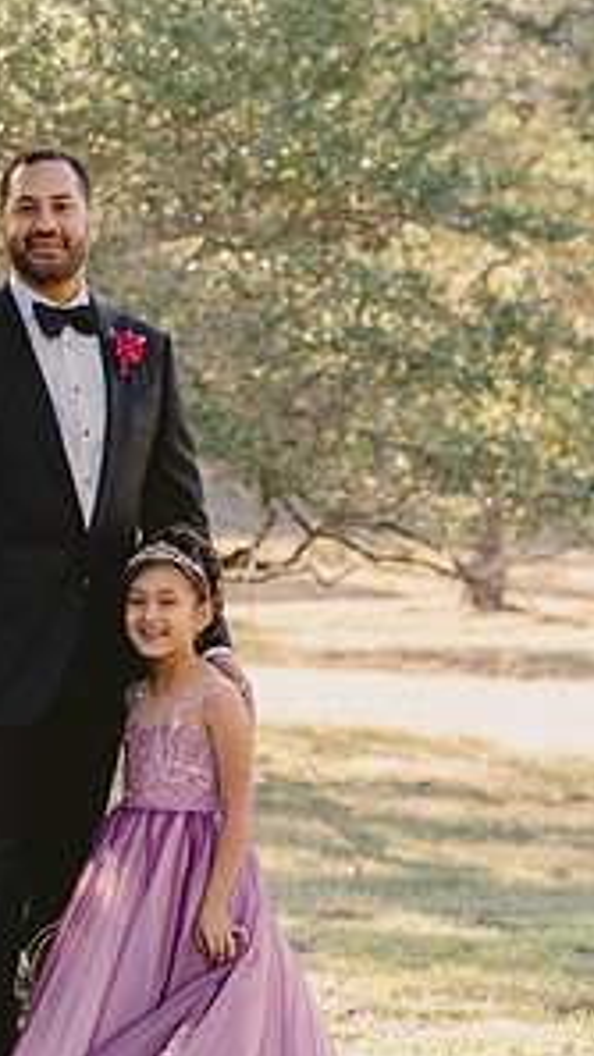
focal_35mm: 176
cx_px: 110
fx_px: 4930
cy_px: 672
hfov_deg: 6.9
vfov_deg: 12.2
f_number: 5
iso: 800
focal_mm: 111
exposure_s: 1/250
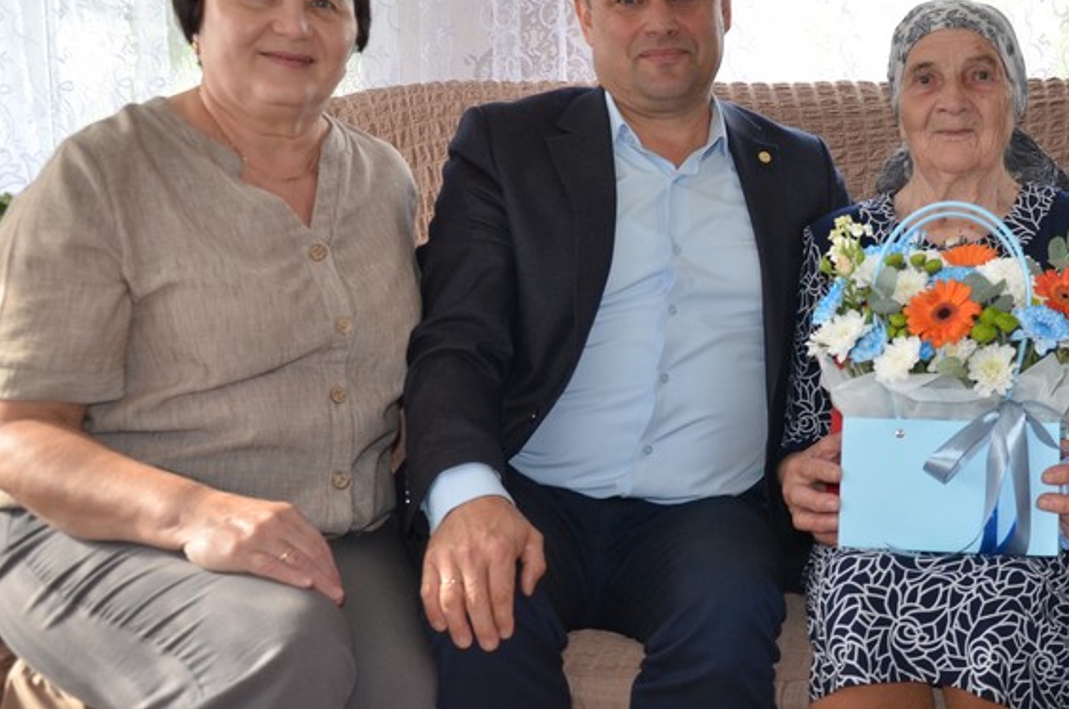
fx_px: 1571
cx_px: 855
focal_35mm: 53
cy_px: 332
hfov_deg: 36.3
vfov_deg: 25.4
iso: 720
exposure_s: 1/60
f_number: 3.8
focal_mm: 22
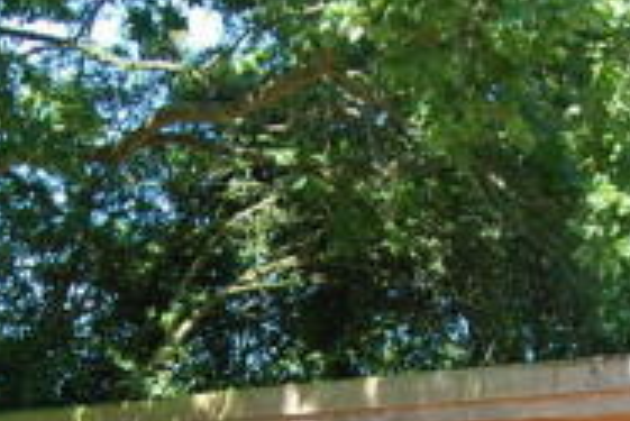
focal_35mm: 126
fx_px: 2207
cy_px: 620
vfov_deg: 10.5
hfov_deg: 16.2
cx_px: 414
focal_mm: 24
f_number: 5.6
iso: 200
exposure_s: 1/125
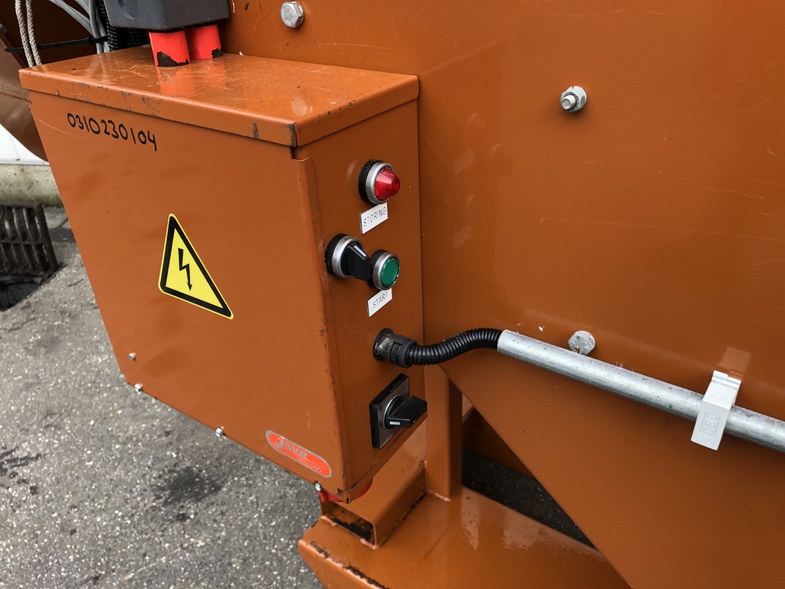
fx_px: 635
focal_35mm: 28
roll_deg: +5.2
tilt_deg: -31.9
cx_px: 392
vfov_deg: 49.7
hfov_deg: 63.4
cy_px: 294
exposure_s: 1/120
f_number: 1.8
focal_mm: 4
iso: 50
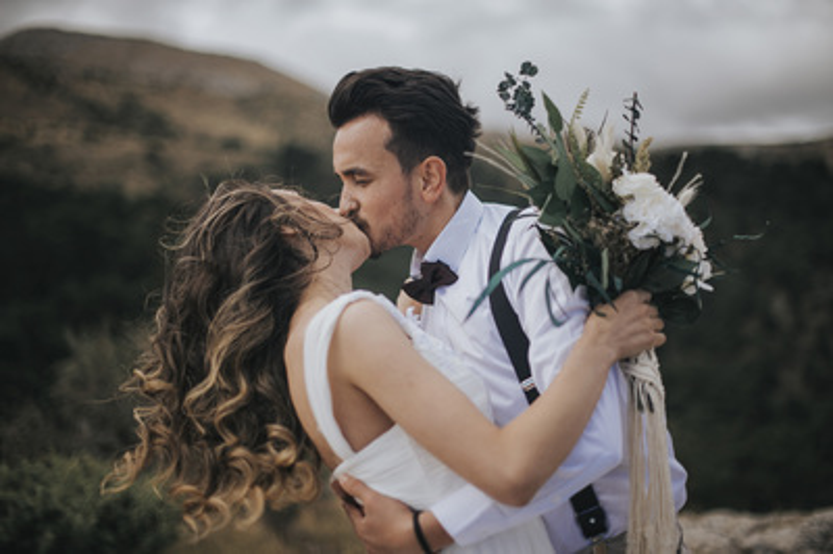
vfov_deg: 26.9
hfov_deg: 39.6
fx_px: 1156
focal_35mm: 50
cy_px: 277
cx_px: 416
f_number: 1.6
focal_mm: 50
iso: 100
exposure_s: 1/4000
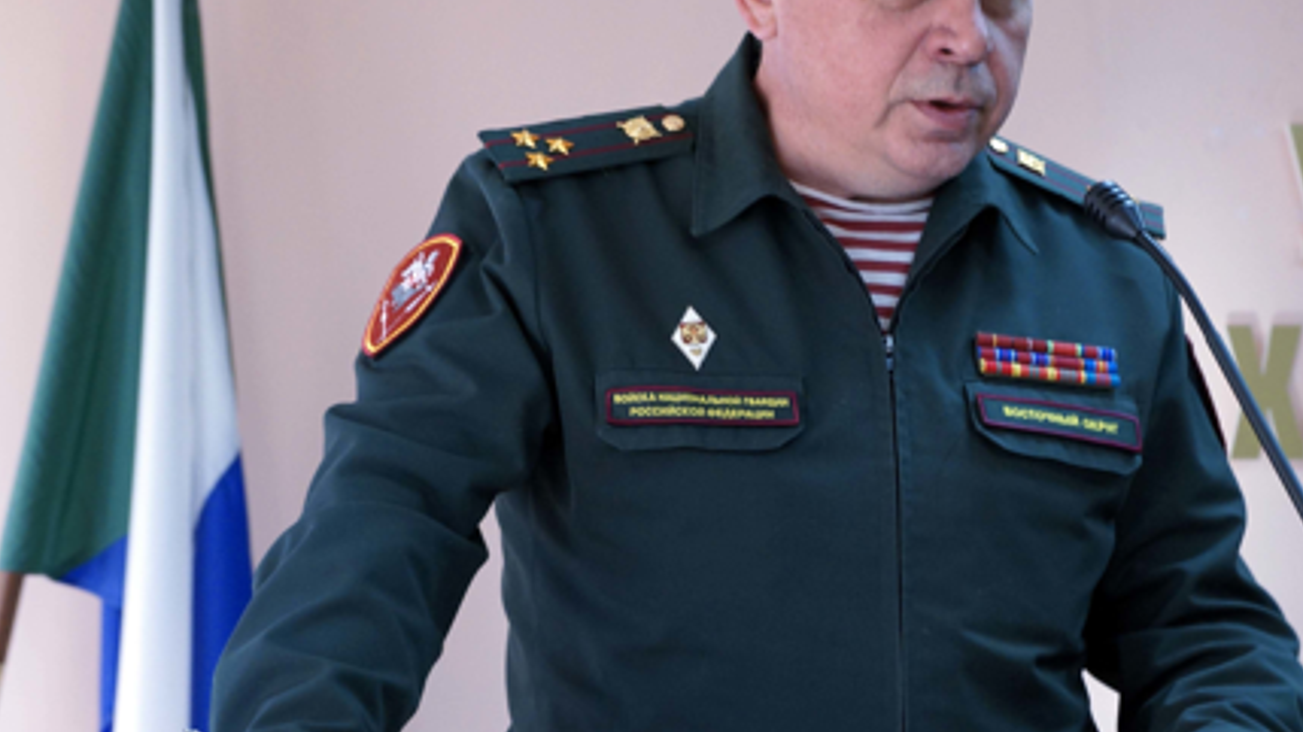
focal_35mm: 110
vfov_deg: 11.0
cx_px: 975
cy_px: 383
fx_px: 3799
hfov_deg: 19.3
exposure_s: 1/50
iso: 400
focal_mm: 40
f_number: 5.6
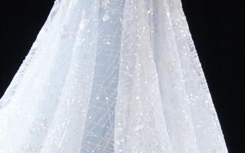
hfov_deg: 4.4
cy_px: -54
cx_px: -30
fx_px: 3172
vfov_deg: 2.8
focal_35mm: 475
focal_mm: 70
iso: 2500
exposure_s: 1/160
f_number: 5.6
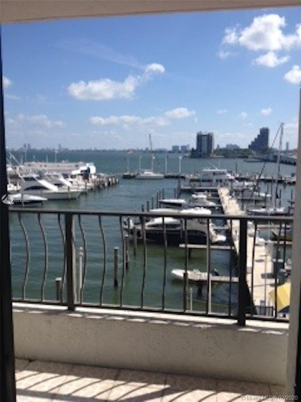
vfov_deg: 52.6
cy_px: 201
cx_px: 150
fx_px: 406
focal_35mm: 35
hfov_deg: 40.7
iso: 50
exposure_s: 1/2045
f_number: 2.4
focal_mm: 4.28
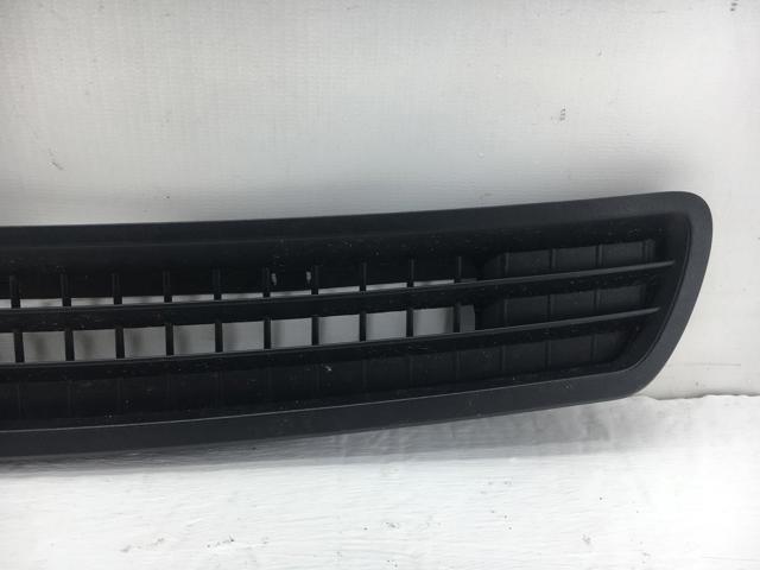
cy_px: 285
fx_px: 637
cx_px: 380
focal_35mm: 29
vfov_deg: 48.2
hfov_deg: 61.7
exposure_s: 1/106
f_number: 2.2
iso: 25
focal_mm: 4.15
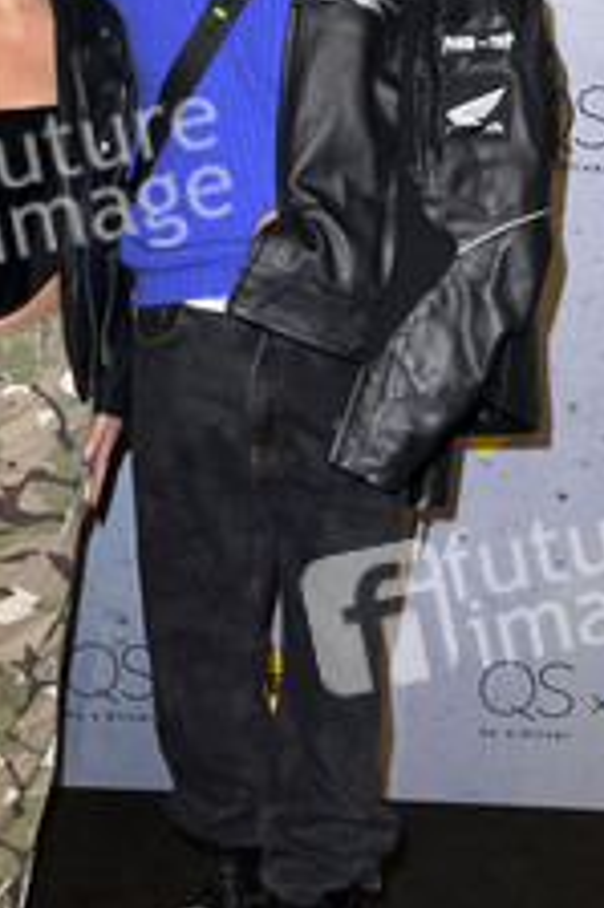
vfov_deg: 29.6
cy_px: 397
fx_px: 1714
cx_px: 142
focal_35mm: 68
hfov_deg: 19.8
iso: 500
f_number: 5.6
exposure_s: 1/250
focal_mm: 38
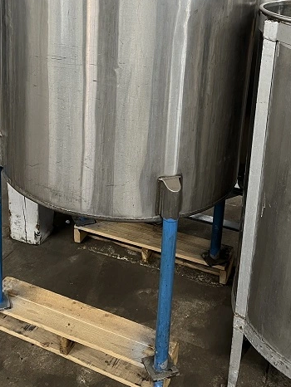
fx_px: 504
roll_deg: -3.3
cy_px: 92
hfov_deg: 32.2
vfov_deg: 40.7
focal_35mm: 45
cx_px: 143
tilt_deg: -17.8
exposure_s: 1/60
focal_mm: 5.1
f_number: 1.6
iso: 160
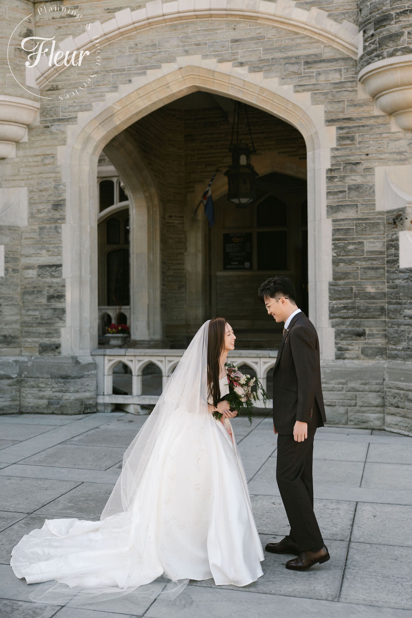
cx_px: 206
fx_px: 635
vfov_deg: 51.9
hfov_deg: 35.9
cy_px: 309
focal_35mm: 37
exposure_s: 1/2500
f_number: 2
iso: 400
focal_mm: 37
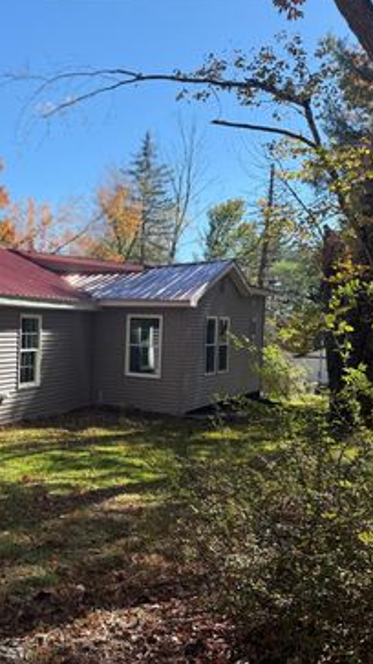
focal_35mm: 36
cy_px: 334
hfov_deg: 31.5
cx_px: 48
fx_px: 633
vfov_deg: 55.3
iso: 80
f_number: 1.78
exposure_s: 1/1949
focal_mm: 6.76
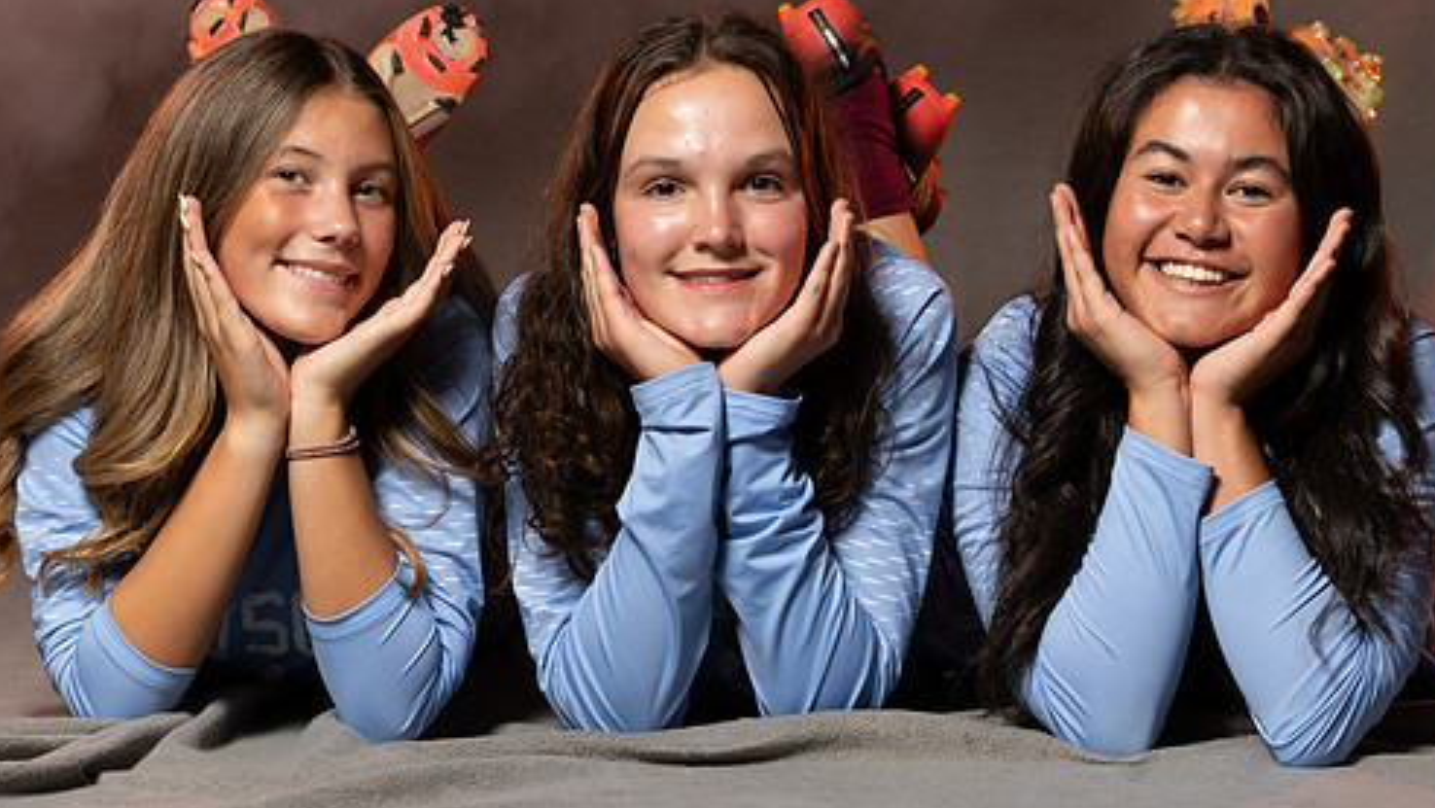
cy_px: 358
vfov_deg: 9.0
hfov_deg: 15.9
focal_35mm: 135
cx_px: 697
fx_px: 5138
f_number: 10
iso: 80
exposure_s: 1/200
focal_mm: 70
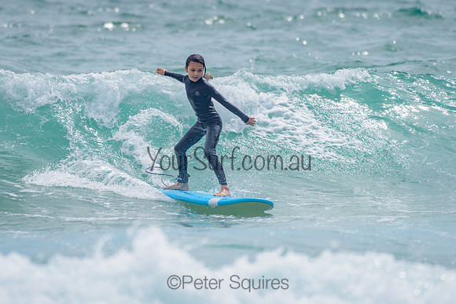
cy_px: 118
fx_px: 7761
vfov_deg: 2.2
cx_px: 177
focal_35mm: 613
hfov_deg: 3.4
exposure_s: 1/2000
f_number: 5.6
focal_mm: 500
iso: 140
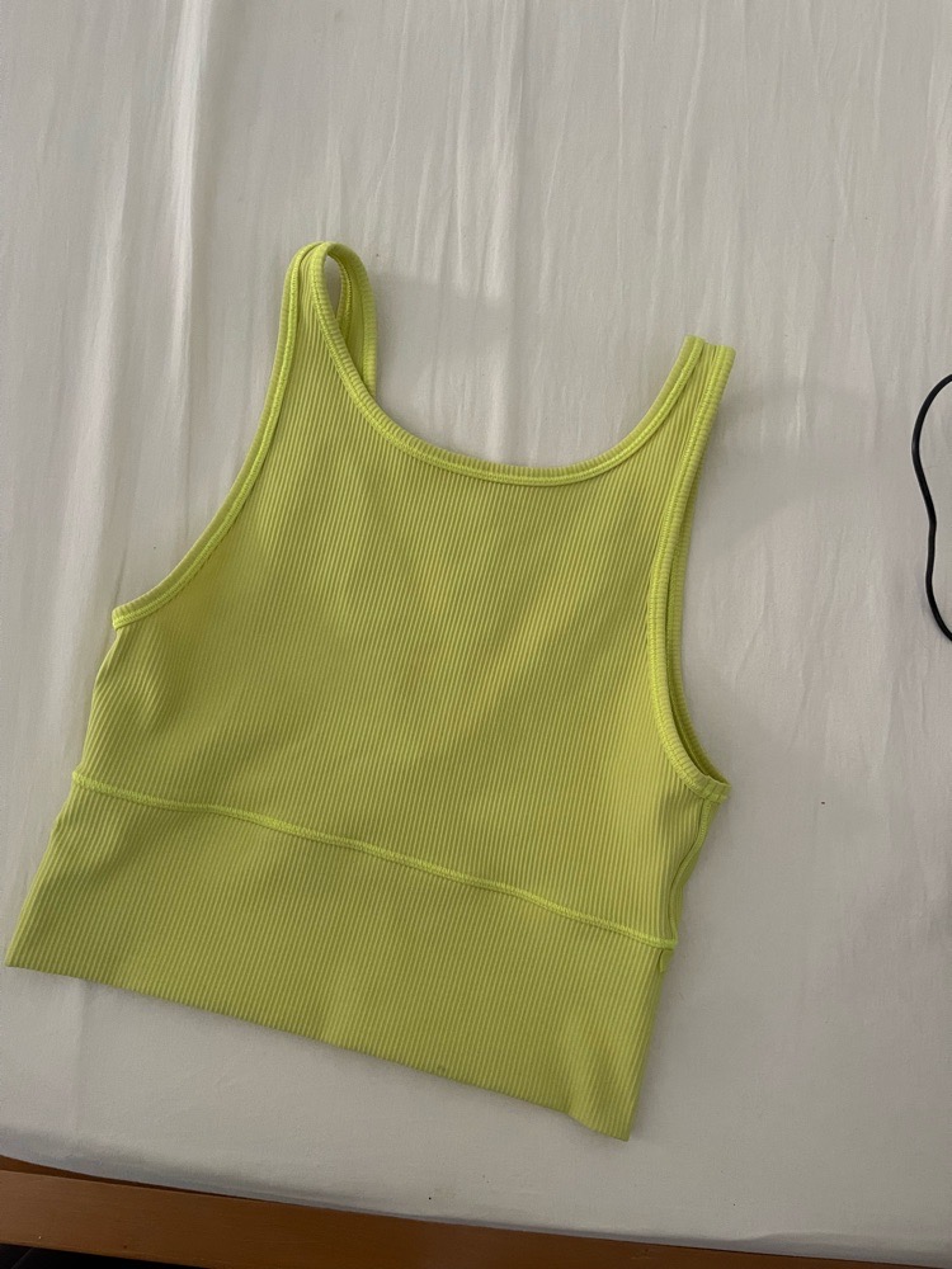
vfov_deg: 69.4
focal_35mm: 25
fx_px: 917
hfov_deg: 54.9
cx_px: 476
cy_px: 634
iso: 400
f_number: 1.6
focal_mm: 5.1
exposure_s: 1/60
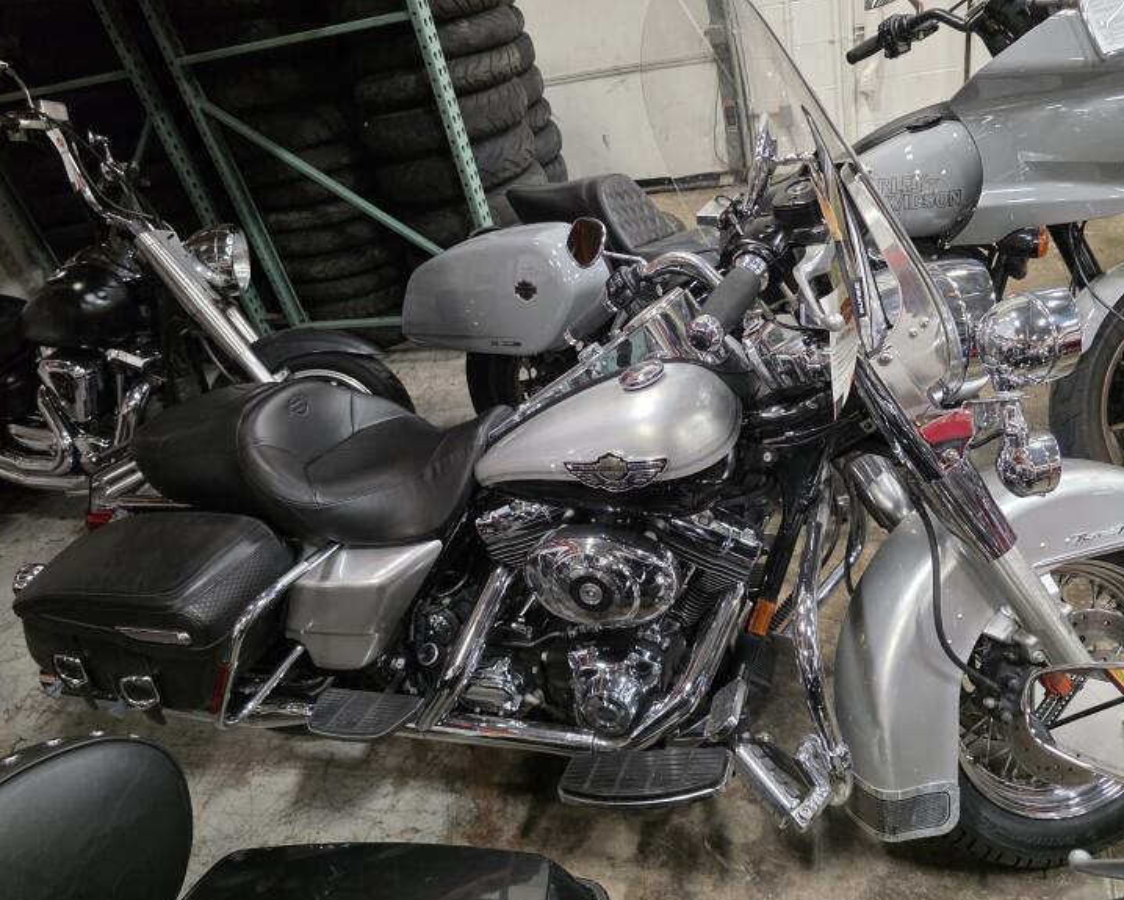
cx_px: 589
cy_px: 441
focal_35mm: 25
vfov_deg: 56.8
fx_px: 832
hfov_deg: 68.0
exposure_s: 1/120
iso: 1250
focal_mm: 6.3
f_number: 1.7
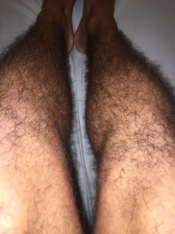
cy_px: 117
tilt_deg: -73.6
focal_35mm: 29
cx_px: 88
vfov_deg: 61.7
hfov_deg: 48.2
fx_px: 195
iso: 32
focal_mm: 4.15
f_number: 2.2
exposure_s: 1/44
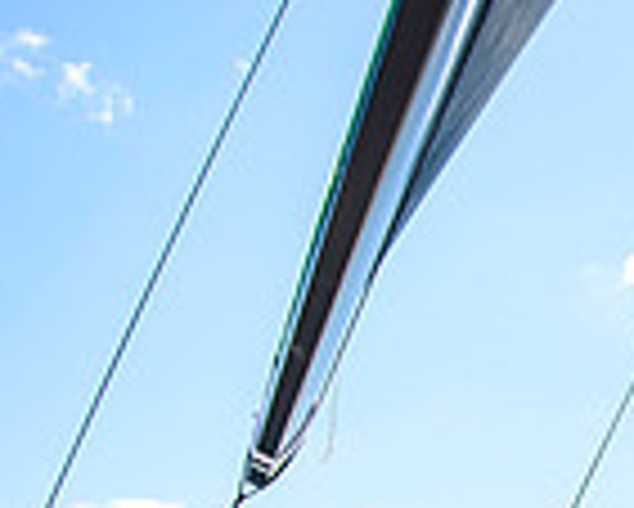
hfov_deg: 26.6
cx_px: 805
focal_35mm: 61
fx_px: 1145
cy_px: 789
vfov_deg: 20.8
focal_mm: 15
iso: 500
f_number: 5.6
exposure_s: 1/2000
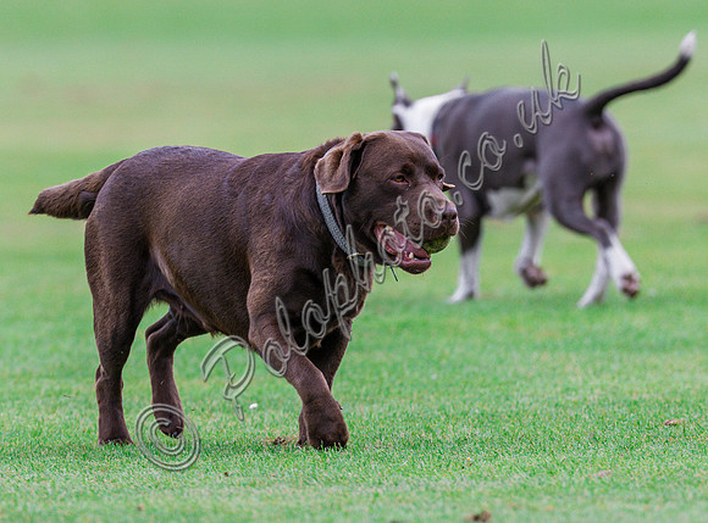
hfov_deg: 2.0
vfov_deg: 1.5
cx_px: 316
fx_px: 19902
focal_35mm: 978
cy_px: 387
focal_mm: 500
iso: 400
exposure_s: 1/640
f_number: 6.3
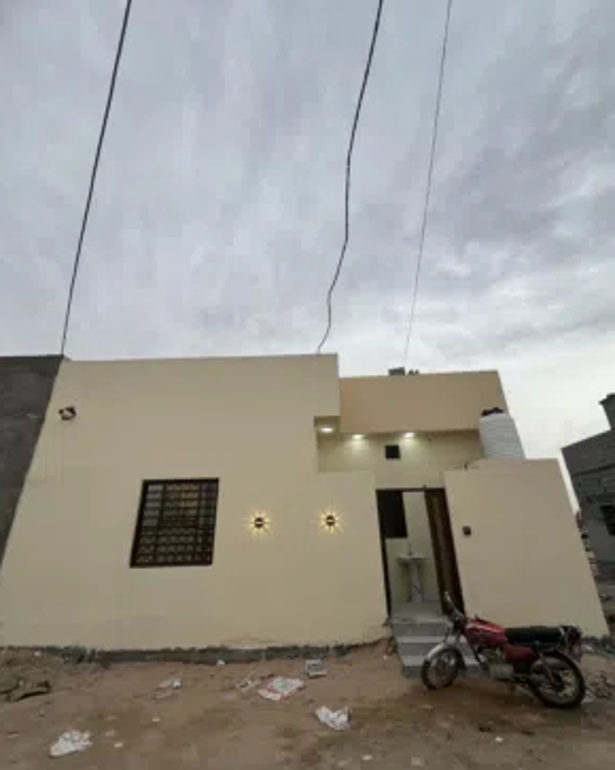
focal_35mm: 14
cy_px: 399
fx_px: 319
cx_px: 314
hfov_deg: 87.9
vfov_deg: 100.7
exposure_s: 1/547
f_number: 1.8
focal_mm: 1.57
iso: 32
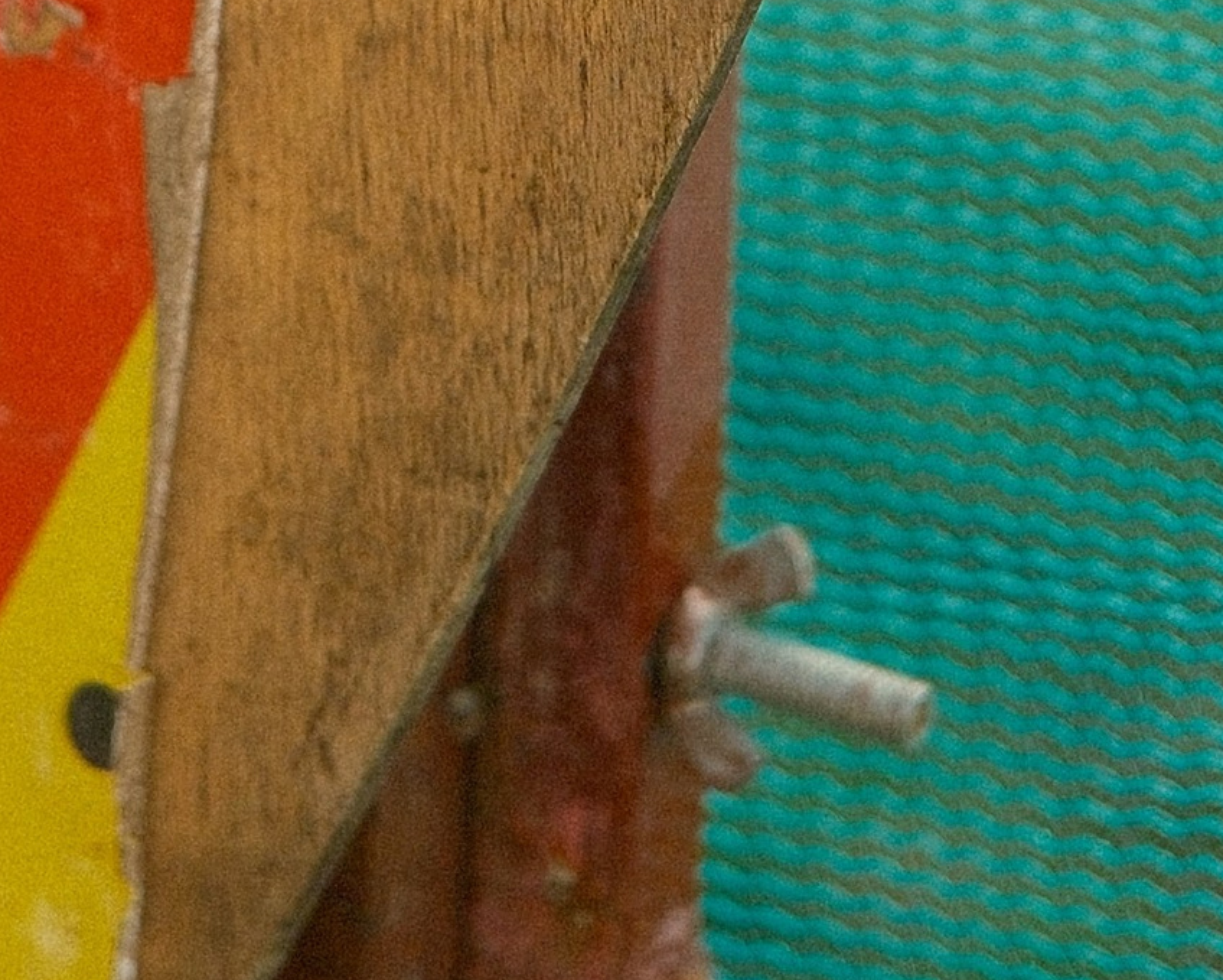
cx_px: -35
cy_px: -1451
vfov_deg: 3.2
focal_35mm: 480
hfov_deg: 4.0
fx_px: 17380
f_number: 1.2
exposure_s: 1/3200
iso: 640
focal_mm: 75
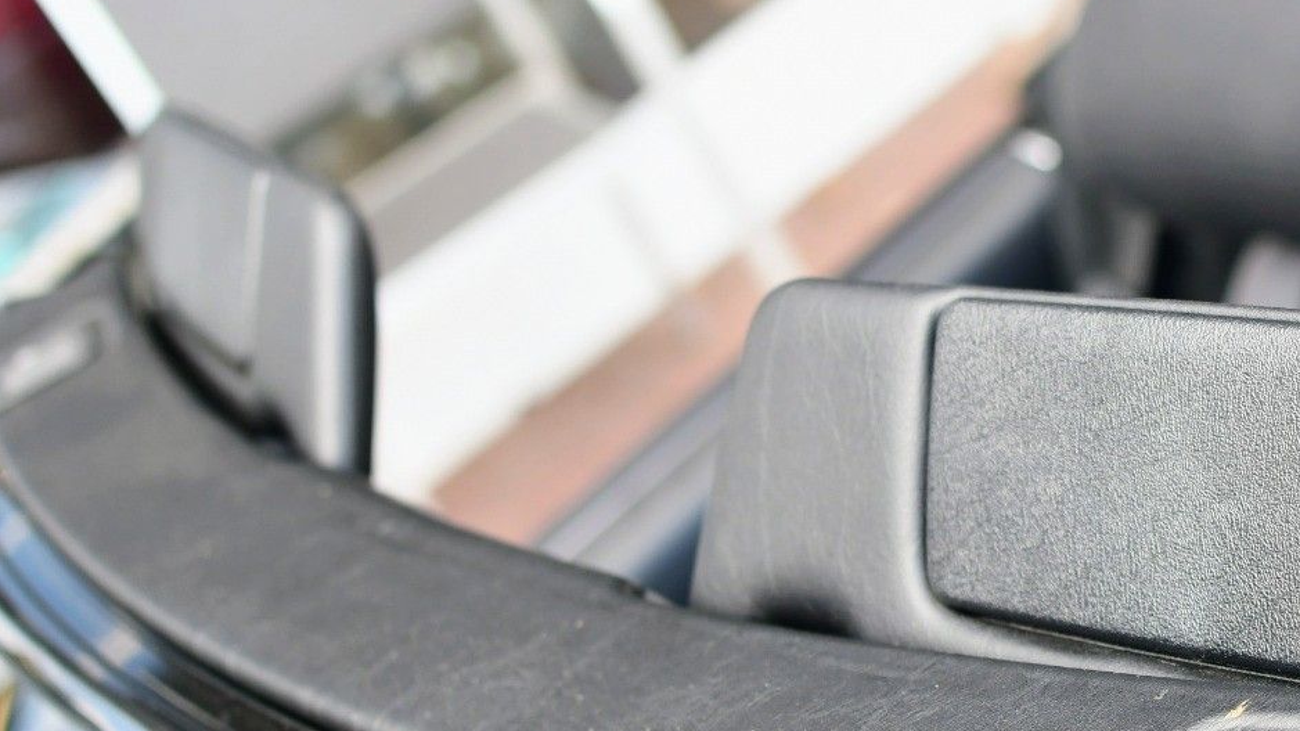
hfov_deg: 22.5
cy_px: 393
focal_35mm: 94
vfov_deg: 12.9
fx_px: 3240
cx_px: 965
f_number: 3.2
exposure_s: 1/250
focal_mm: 35
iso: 400
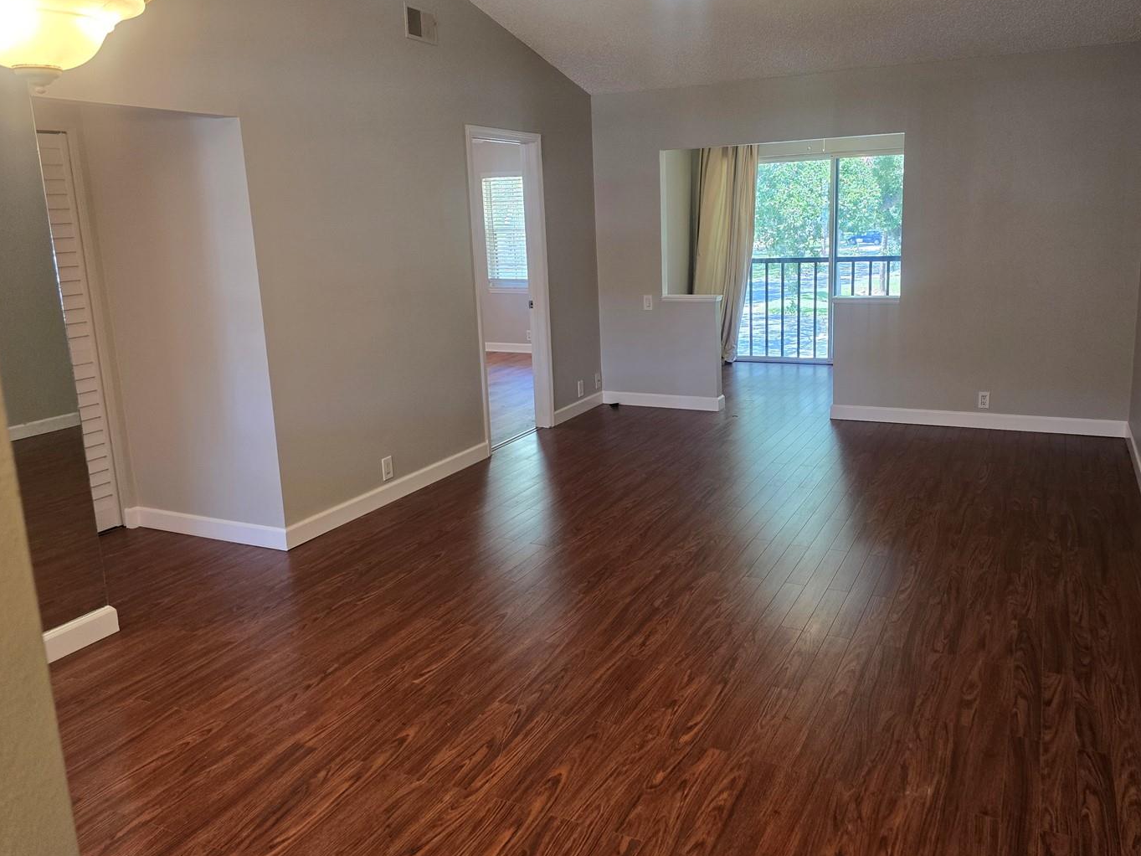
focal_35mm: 27
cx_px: 625
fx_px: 890
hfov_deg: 65.2
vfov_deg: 51.2
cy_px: 369
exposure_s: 1/120
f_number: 1.7
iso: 320
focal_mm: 6.3
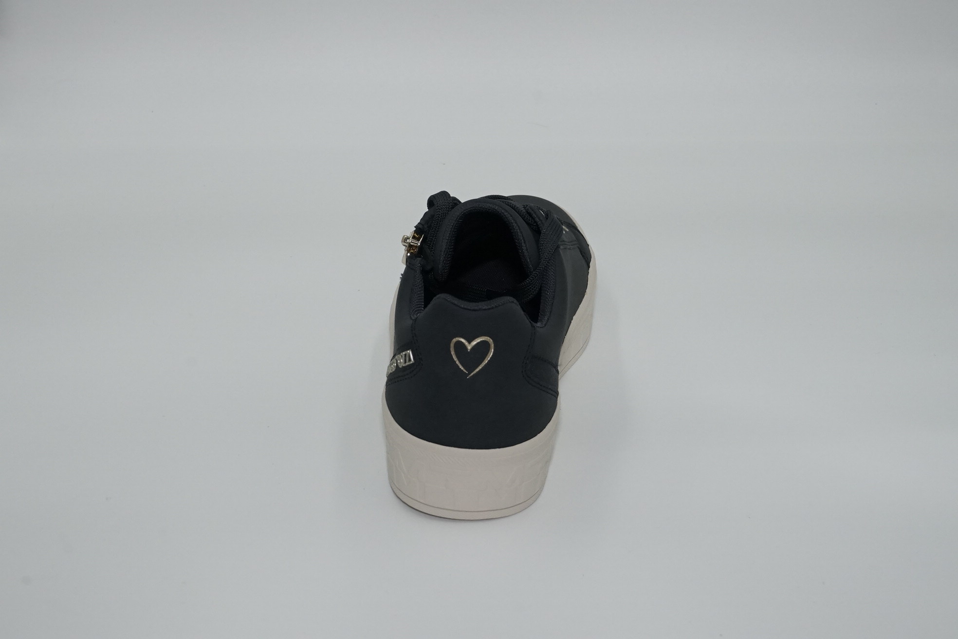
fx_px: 2554
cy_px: 320
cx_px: 479
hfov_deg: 21.2
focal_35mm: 96
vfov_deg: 14.3
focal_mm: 64
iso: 2000
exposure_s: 1/1600
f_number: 13
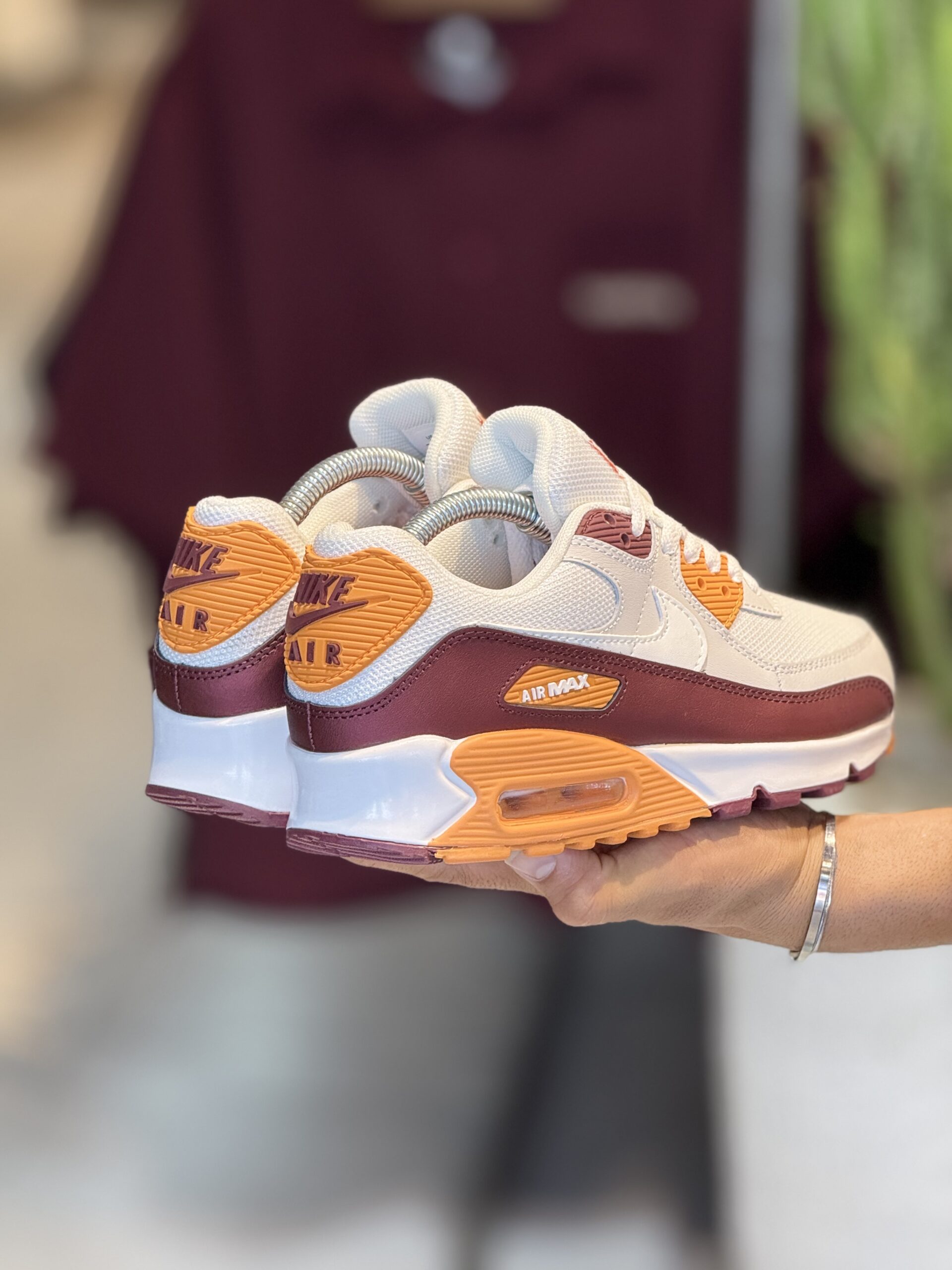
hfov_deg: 12.3
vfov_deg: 16.4
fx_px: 4400
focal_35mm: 120
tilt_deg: -14.2
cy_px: 635
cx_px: 476
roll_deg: -0.7
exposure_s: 1/100
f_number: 2.8
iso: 125
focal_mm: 15.66
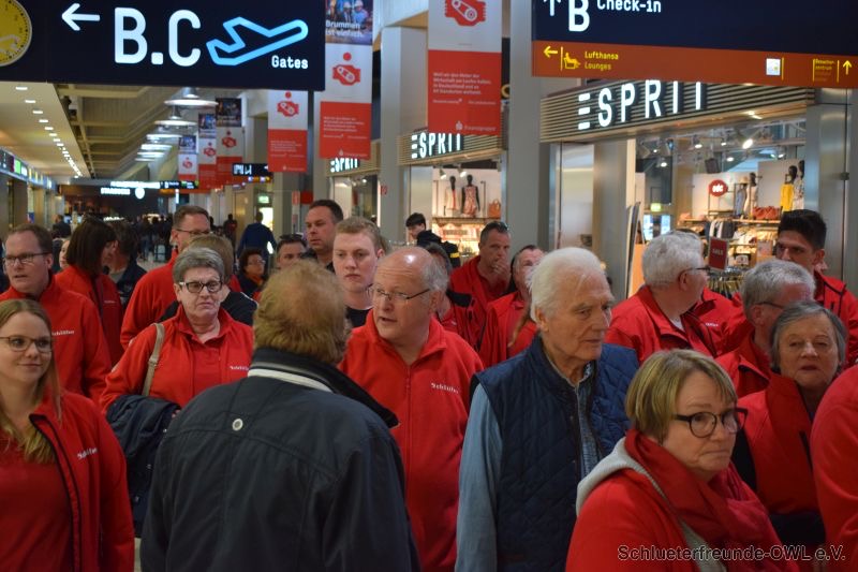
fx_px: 1144
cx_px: 429
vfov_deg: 28.1
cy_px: 286
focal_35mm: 48
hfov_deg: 41.1
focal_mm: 32
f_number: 4.5
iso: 800
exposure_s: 1/60
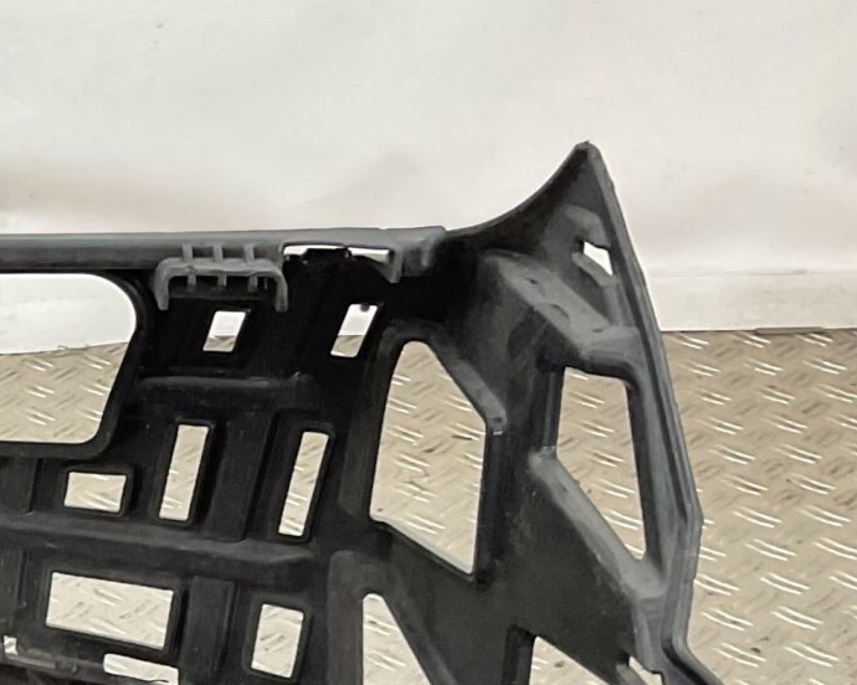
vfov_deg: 14.0
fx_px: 2663
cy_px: 944
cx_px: -513
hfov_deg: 16.3
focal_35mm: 105
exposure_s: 1/120
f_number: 1.8
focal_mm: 3
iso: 32
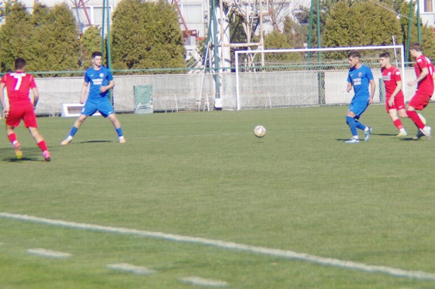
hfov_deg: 18.8
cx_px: 218
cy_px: 144
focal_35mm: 109
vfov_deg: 12.5
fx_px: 1315
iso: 400
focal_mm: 73
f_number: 8
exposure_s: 1/640
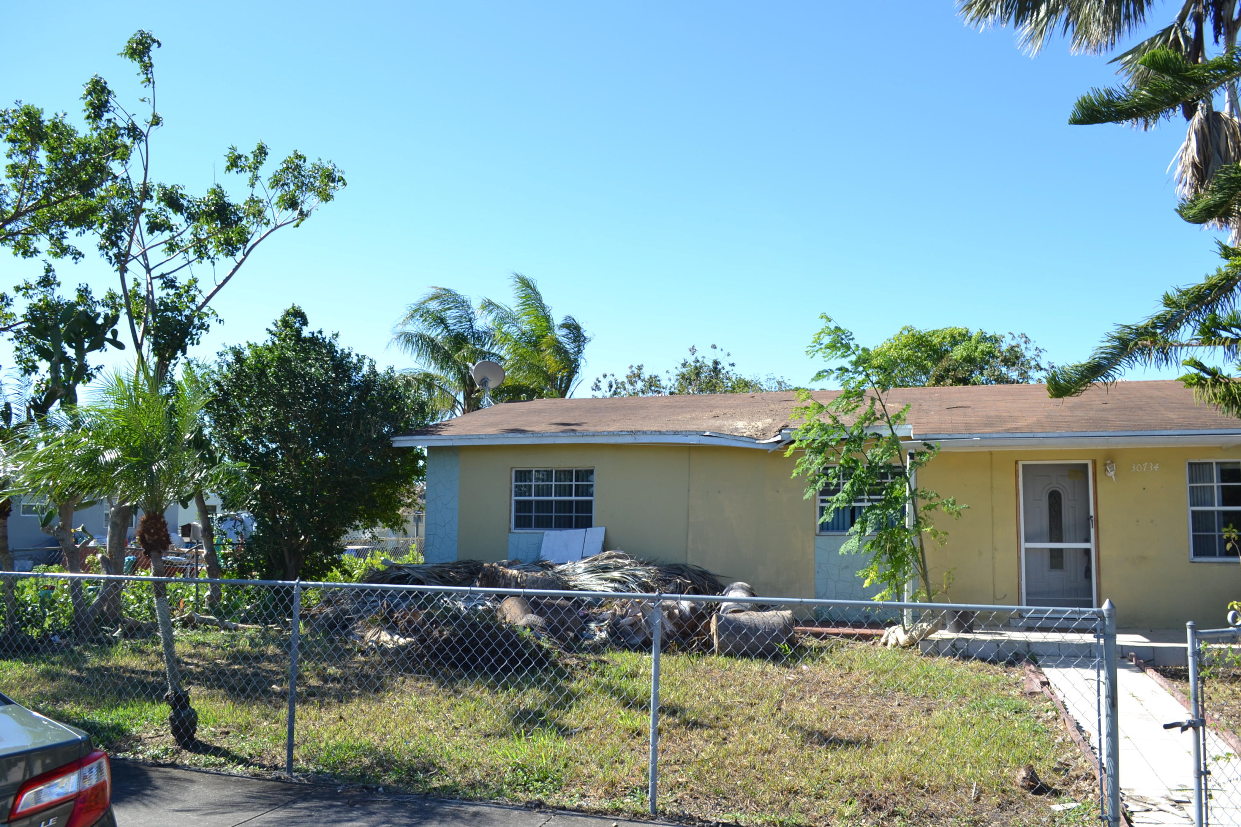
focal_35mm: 27
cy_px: 414
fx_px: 931
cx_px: 620
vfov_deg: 47.9
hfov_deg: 67.4
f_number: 6.3
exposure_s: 1/160
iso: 100
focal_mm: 18
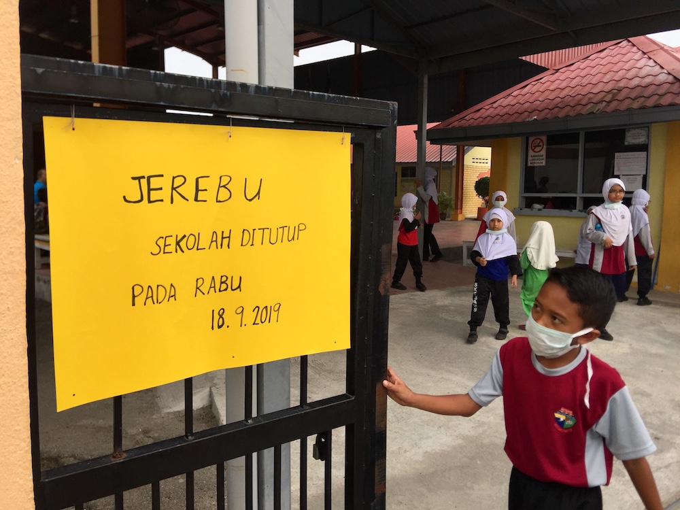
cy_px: 255
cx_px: 340
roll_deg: -3.3
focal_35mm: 29
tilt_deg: -2.4
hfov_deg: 61.7
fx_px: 570
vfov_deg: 48.2
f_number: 2.2
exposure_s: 1/942
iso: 32
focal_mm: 4.15
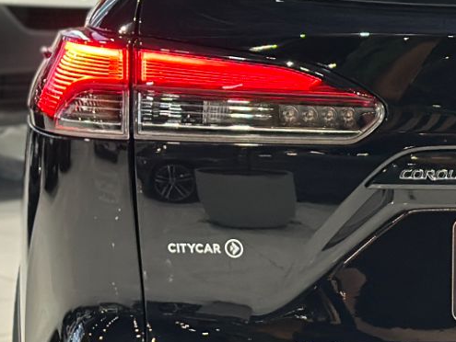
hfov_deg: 10.4
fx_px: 2452
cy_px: 186
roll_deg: +0.2
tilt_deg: -10.8
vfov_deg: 8.0
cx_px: 594
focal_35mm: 186
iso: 200
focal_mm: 6.86
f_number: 1.78
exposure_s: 1/60
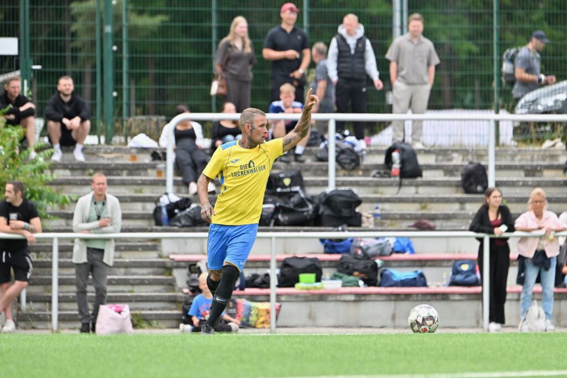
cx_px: 284
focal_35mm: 350
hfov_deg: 5.9
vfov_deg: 3.9
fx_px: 5513
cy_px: 189
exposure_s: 1/1600
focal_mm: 350
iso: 900
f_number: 5.6
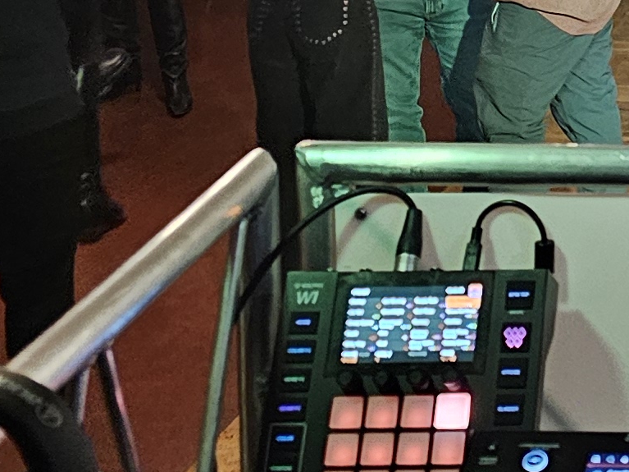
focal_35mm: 120
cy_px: -346
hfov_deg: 15.1
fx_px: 2180
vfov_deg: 11.5
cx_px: 974
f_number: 1.7
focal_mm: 6.3
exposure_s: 1/50
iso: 800
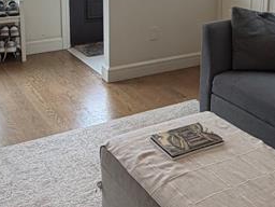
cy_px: 8
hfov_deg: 33.1
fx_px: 445
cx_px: 231
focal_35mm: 56
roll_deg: -1.9
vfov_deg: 25.0
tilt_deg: -10.3
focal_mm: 2.22
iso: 80
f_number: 2.2
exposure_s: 1/120
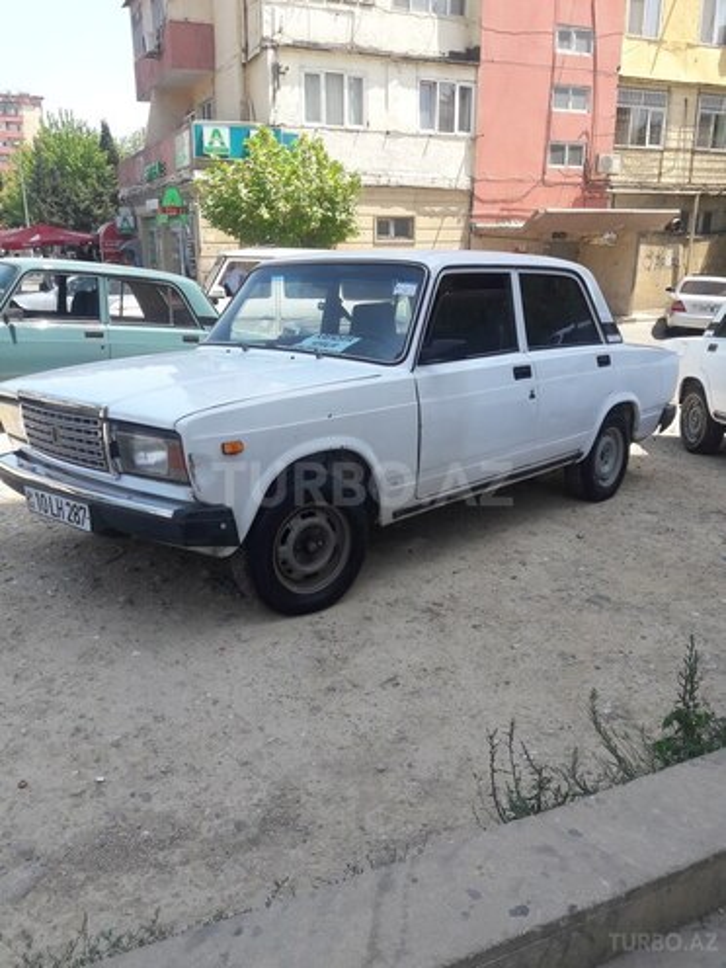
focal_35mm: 28
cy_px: 484
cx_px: 363
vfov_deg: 63.4
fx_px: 783
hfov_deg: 49.7
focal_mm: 3.7
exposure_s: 1/668
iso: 40
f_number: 1.9
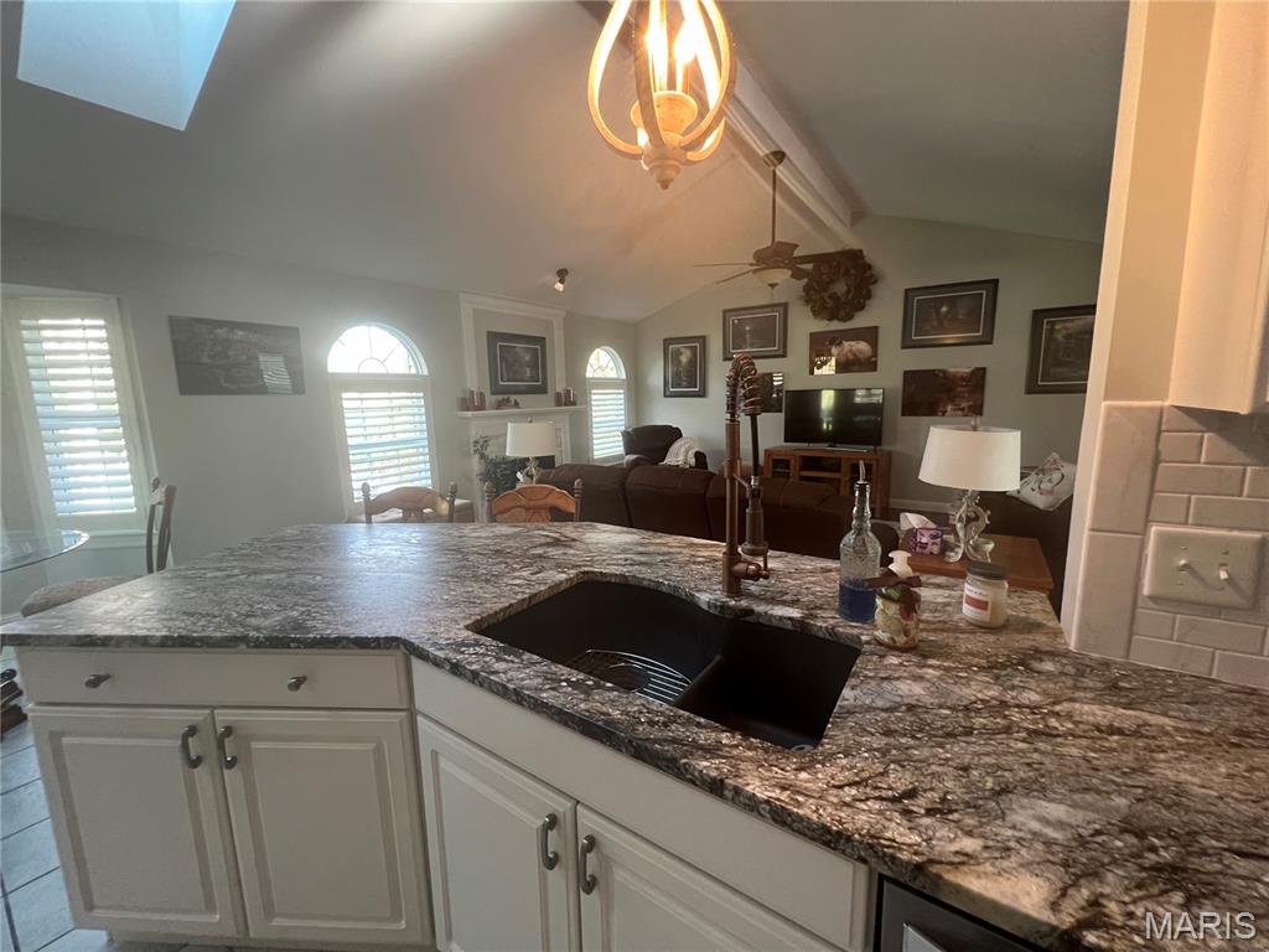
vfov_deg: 89.9
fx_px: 477
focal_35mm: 13
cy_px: 476
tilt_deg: -9.5
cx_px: 634
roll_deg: +1.8
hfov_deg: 106.2
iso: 400
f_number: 1.8
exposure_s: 1/60
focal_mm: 1.57
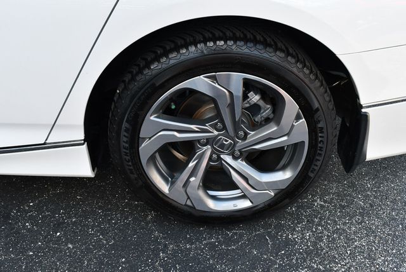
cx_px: 203
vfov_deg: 36.9
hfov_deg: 53.1
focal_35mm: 36
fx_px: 406
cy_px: 136
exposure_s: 1/250
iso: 400
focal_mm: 18
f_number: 5
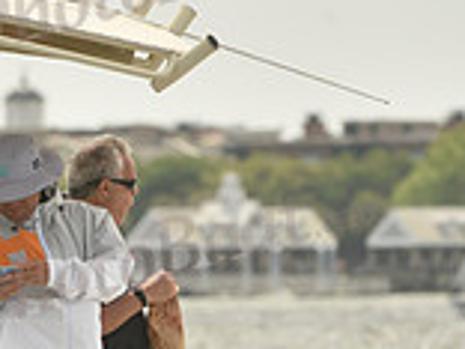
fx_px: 13890
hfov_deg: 1.9
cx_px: -185
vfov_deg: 1.4
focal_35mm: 1034
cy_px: 449
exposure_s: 1/1250
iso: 320
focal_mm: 290
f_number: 7.1
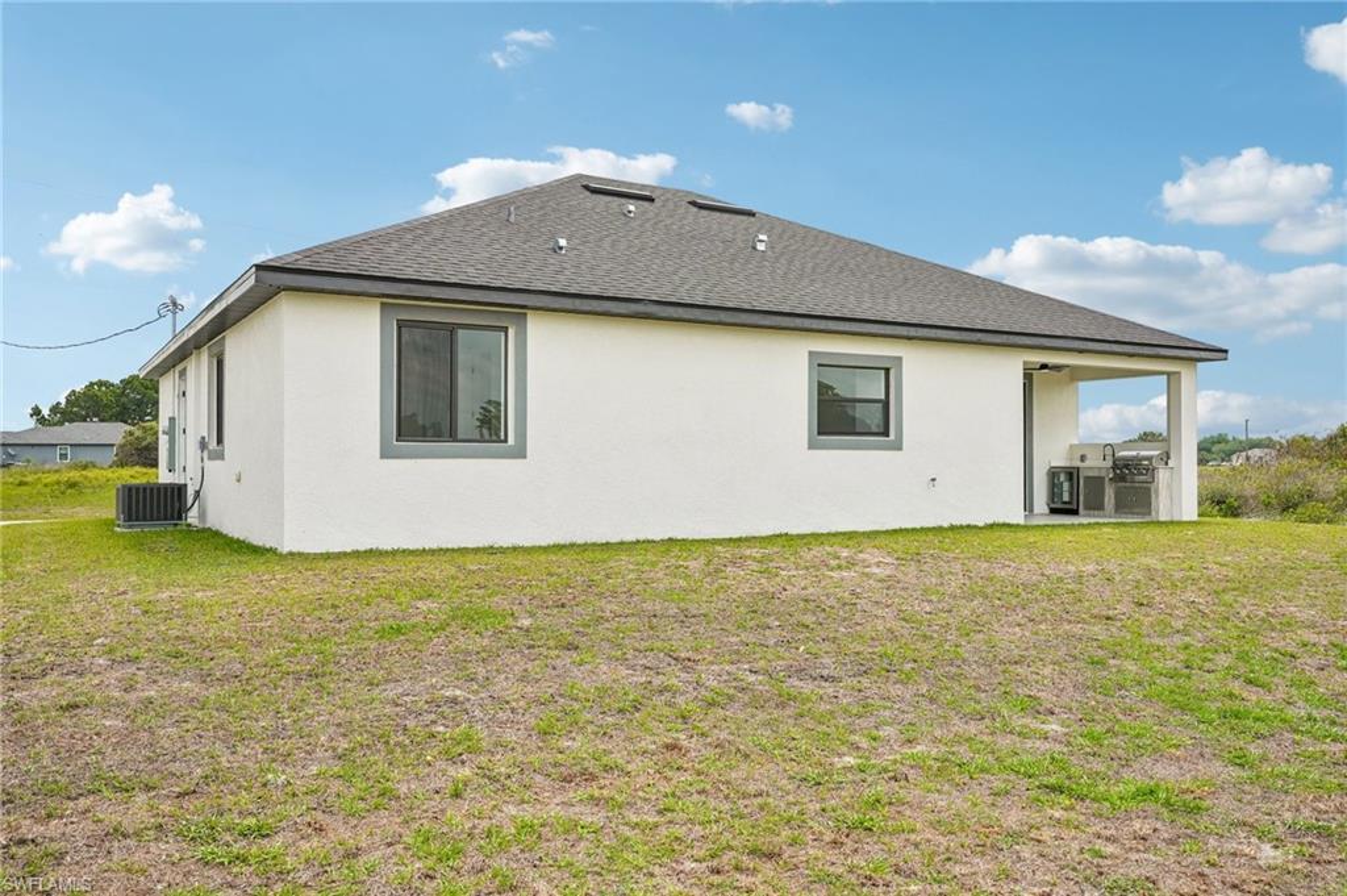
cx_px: 674
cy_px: 448
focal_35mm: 28
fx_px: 1065
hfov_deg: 64.6
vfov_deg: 45.6
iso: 400
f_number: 8
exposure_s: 1/1250
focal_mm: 28.5
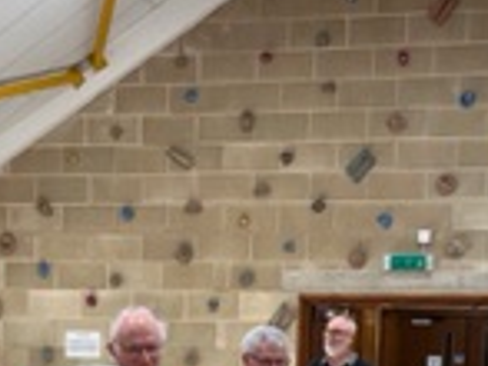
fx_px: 1592
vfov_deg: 12.4
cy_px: 572
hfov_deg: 17.4
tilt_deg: -4.6
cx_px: 146
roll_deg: -0.5
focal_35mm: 113
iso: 100
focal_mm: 5.1
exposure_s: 1/100
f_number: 1.6
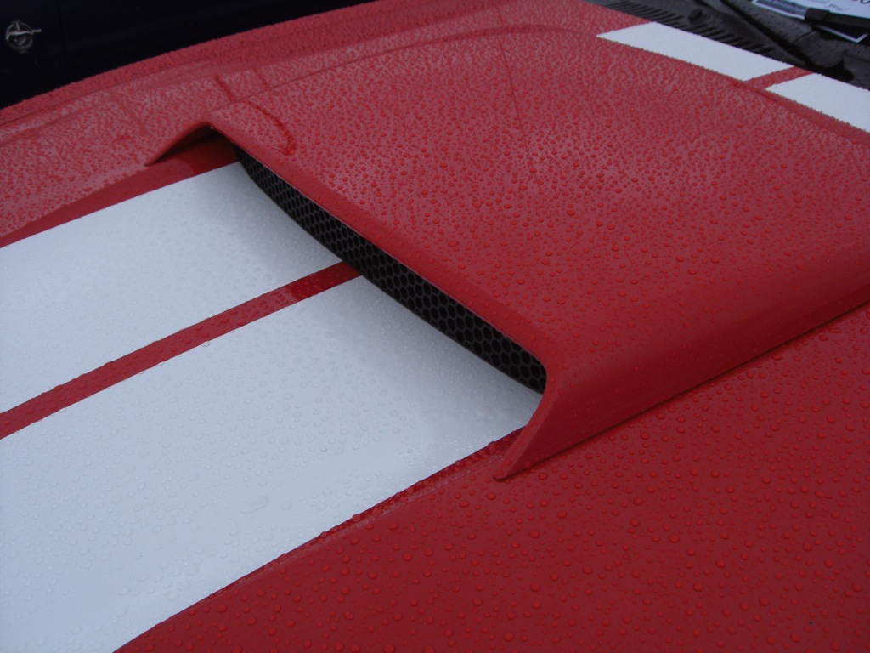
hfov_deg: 49.0
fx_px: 955
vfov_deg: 37.7
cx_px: 435
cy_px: 326
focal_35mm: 38
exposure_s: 1/1000
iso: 64
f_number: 2.7
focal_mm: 6.2
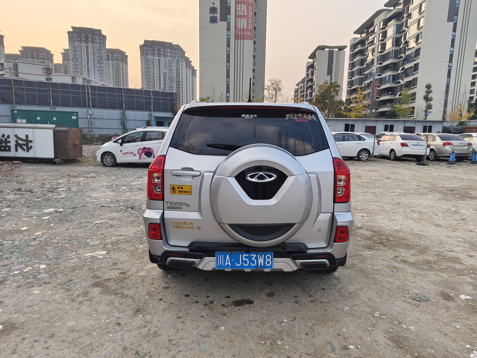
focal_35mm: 24
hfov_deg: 71.6
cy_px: 186
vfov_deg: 56.8
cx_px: 247
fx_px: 331
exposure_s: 1/100
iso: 82
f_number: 1.88
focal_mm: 5.56
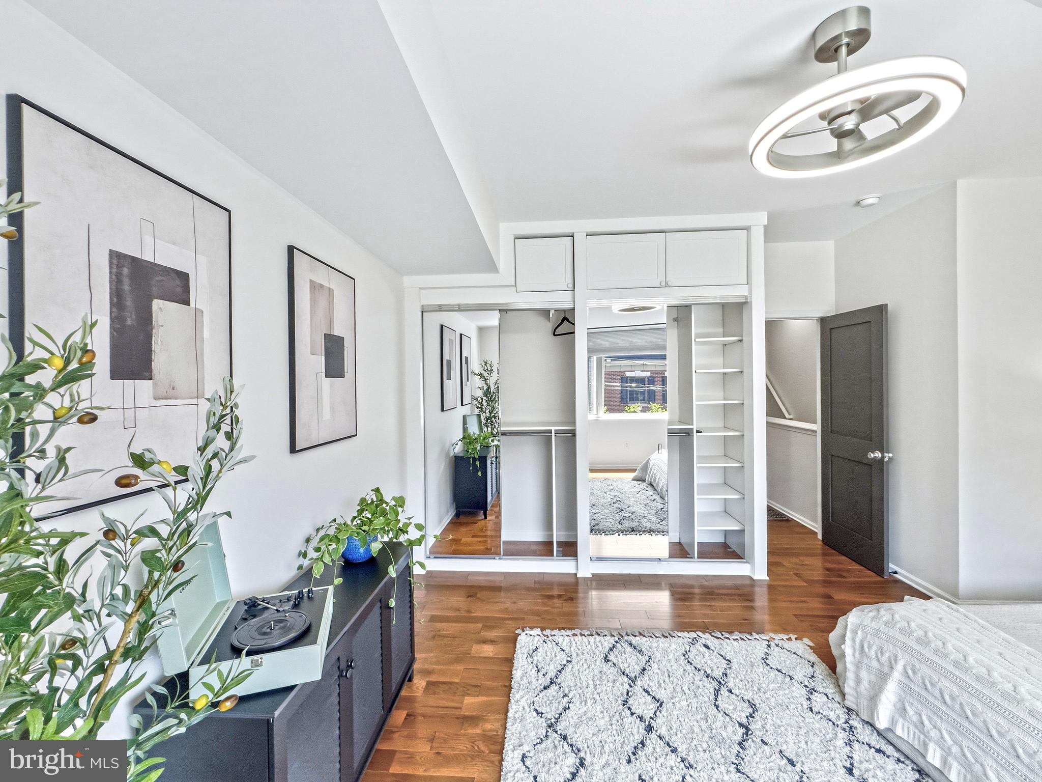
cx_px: 521
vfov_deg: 85.7
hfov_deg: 102.1
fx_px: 421
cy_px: 391
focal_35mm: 14
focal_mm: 2.2
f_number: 2.2
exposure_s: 1/120
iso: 100
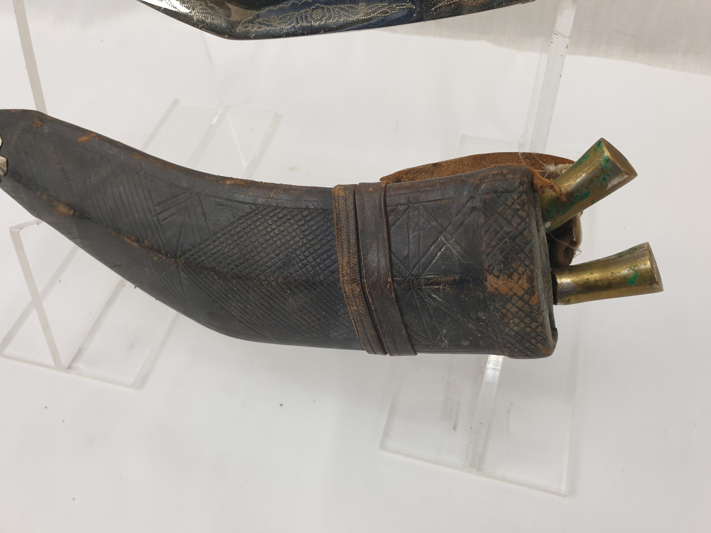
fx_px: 534
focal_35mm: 26
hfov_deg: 67.3
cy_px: 266
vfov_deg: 53.1
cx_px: 356
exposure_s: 1/100
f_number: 2.4
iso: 80
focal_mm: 4.3
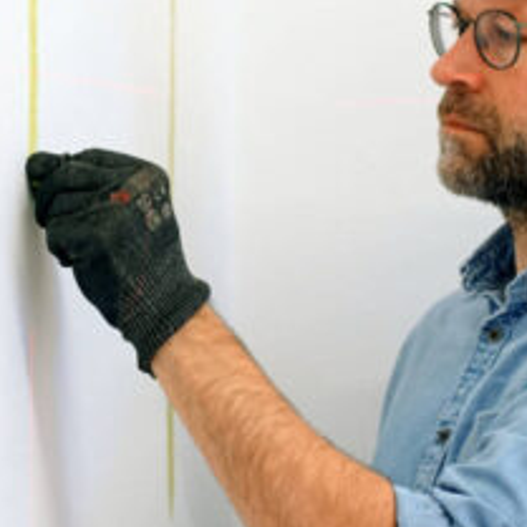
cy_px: 214
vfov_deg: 11.2
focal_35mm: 156
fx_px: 2687
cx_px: -8
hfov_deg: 11.1
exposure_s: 1/160
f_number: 4
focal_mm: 50
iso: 1250
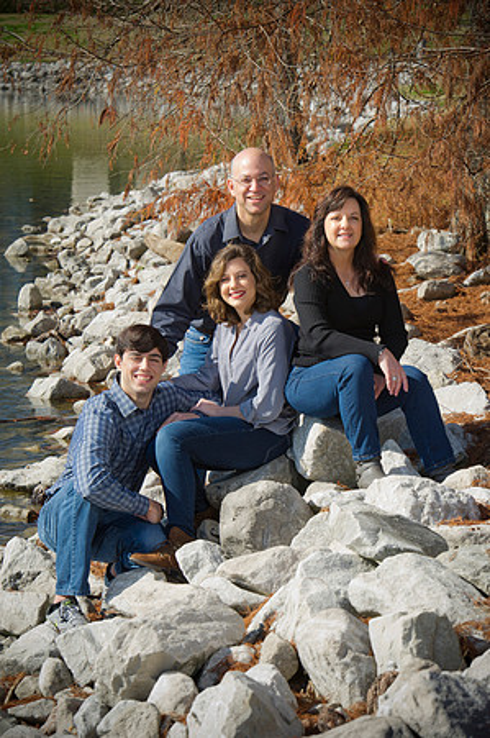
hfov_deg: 11.8
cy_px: 369
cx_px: 245
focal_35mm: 116
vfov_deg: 17.7
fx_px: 2374
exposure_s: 1/250
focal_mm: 116
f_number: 7.1
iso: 200
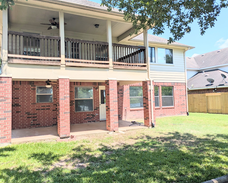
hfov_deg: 64.0
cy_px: 91
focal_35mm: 27
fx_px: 182
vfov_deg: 53.2
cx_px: 106
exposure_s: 1/1653
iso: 41
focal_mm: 5.43
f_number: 1.89
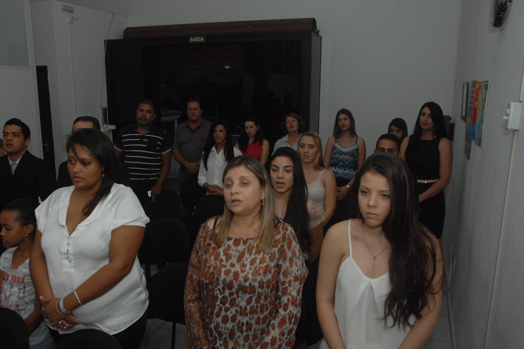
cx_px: 255
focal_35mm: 31
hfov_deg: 60.3
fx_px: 451
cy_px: 177
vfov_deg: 42.3
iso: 800
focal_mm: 20
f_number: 7.1
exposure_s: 1/250
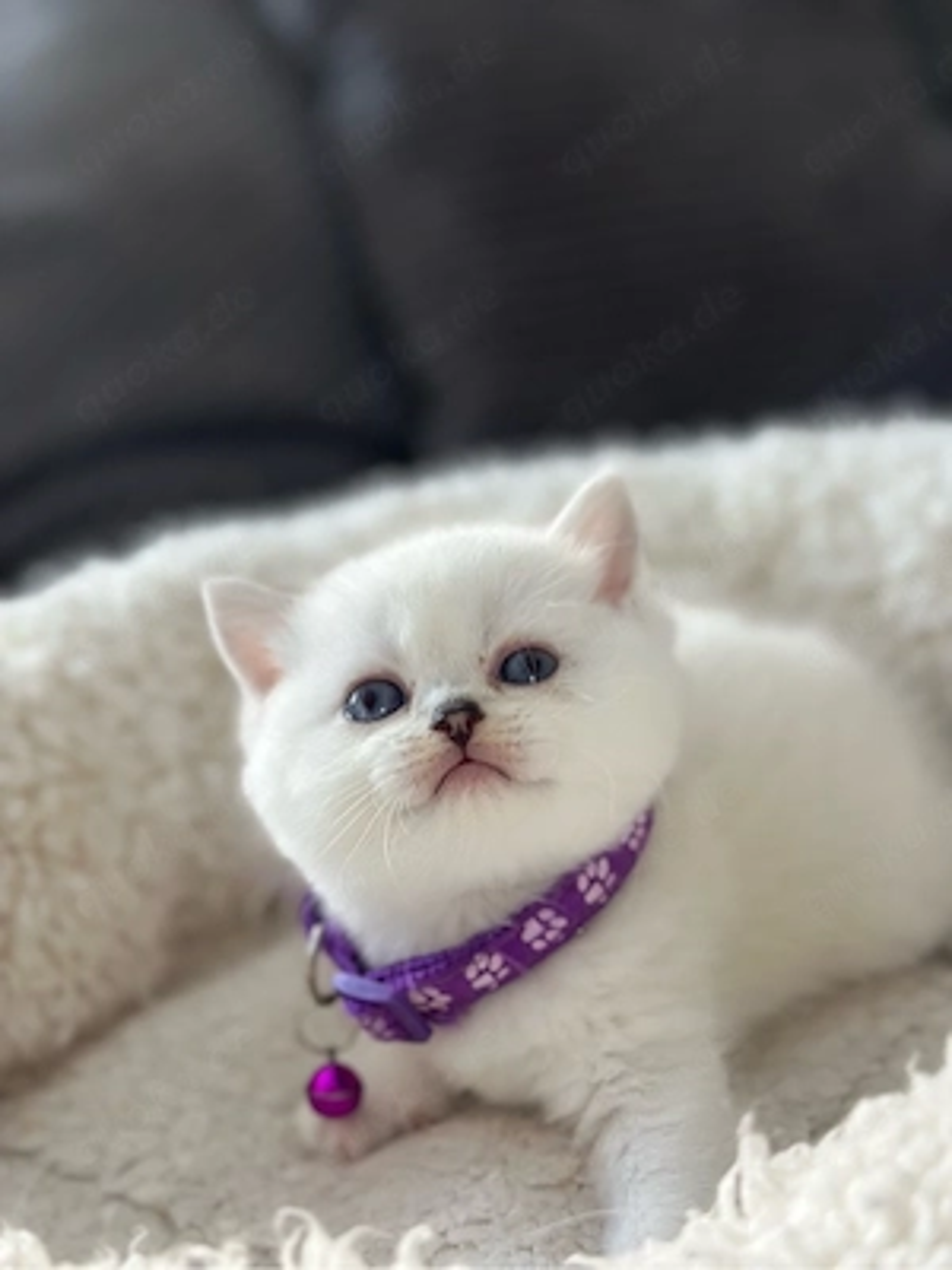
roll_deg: +7.2
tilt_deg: -17.4
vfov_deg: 39.7
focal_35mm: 48
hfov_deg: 30.3
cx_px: 476
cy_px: 635
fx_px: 1760
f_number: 1.78
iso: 160
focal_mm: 6.86
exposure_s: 1/60
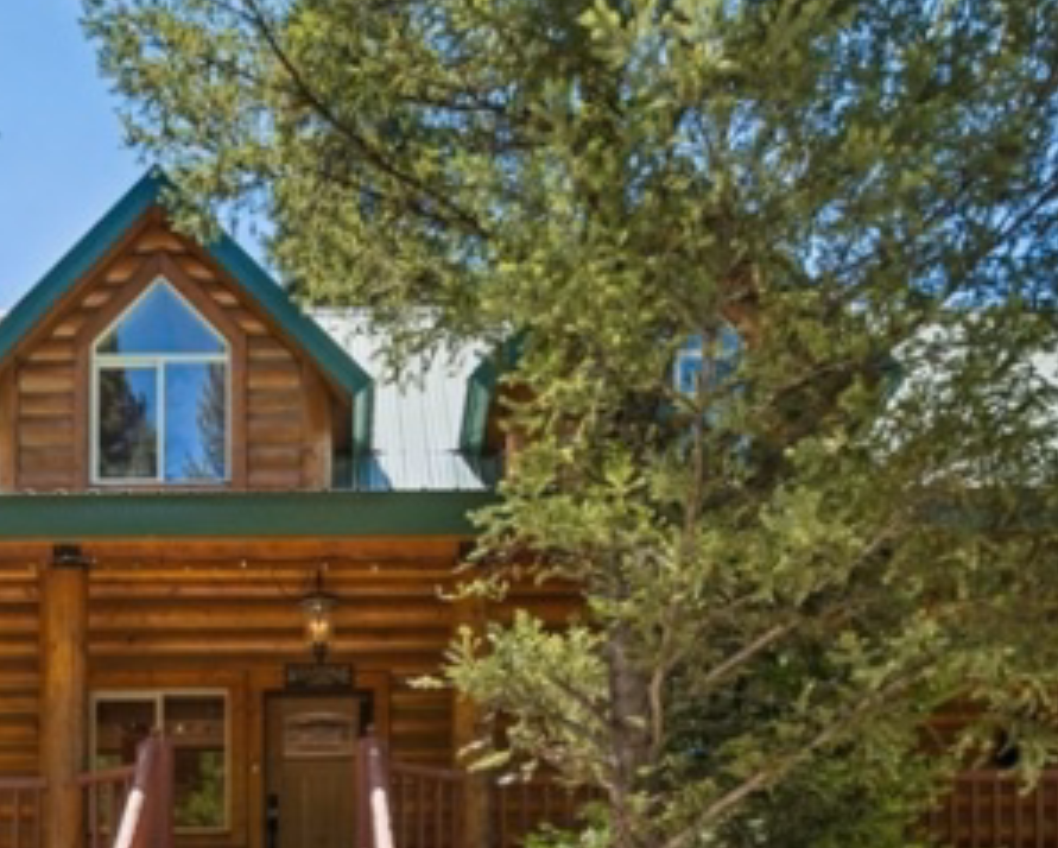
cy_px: 695
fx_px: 1441
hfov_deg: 39.7
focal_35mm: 46
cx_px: 338
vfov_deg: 31.8
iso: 110
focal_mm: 12.3
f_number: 2.8
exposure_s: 1/30
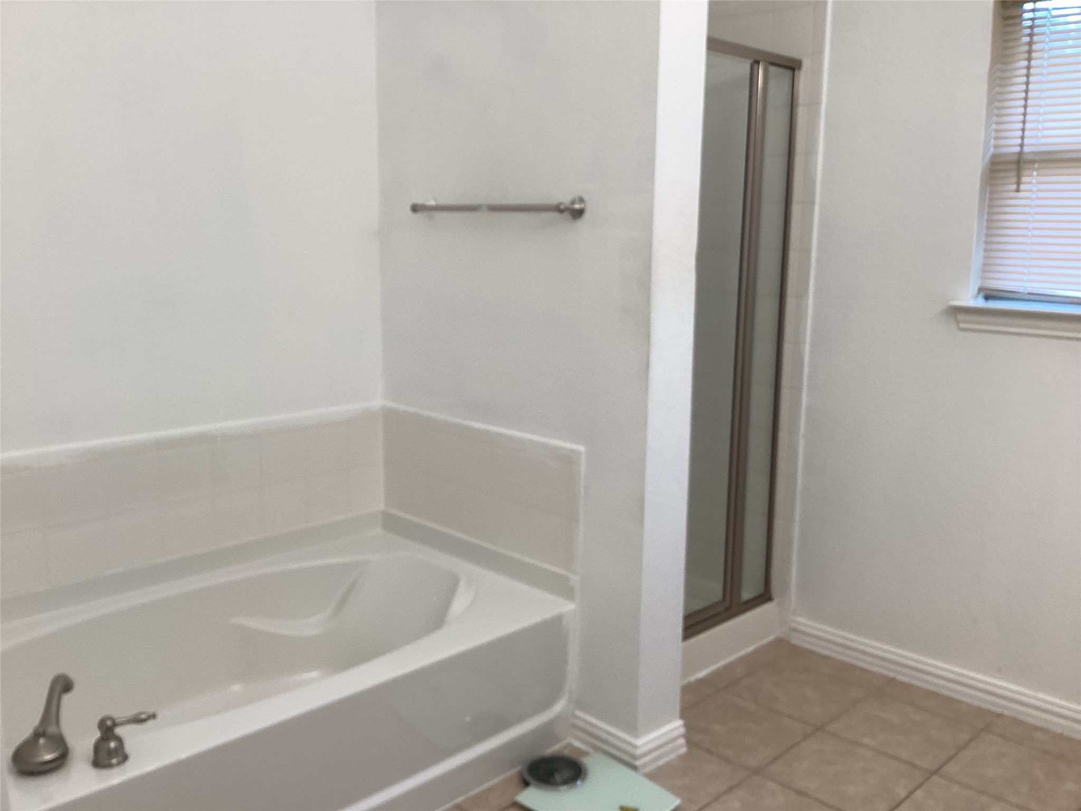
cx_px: 540
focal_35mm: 31
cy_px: 406
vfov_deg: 45.4
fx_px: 968
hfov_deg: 58.4
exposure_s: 1/60
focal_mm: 3.3
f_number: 2.4
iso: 64
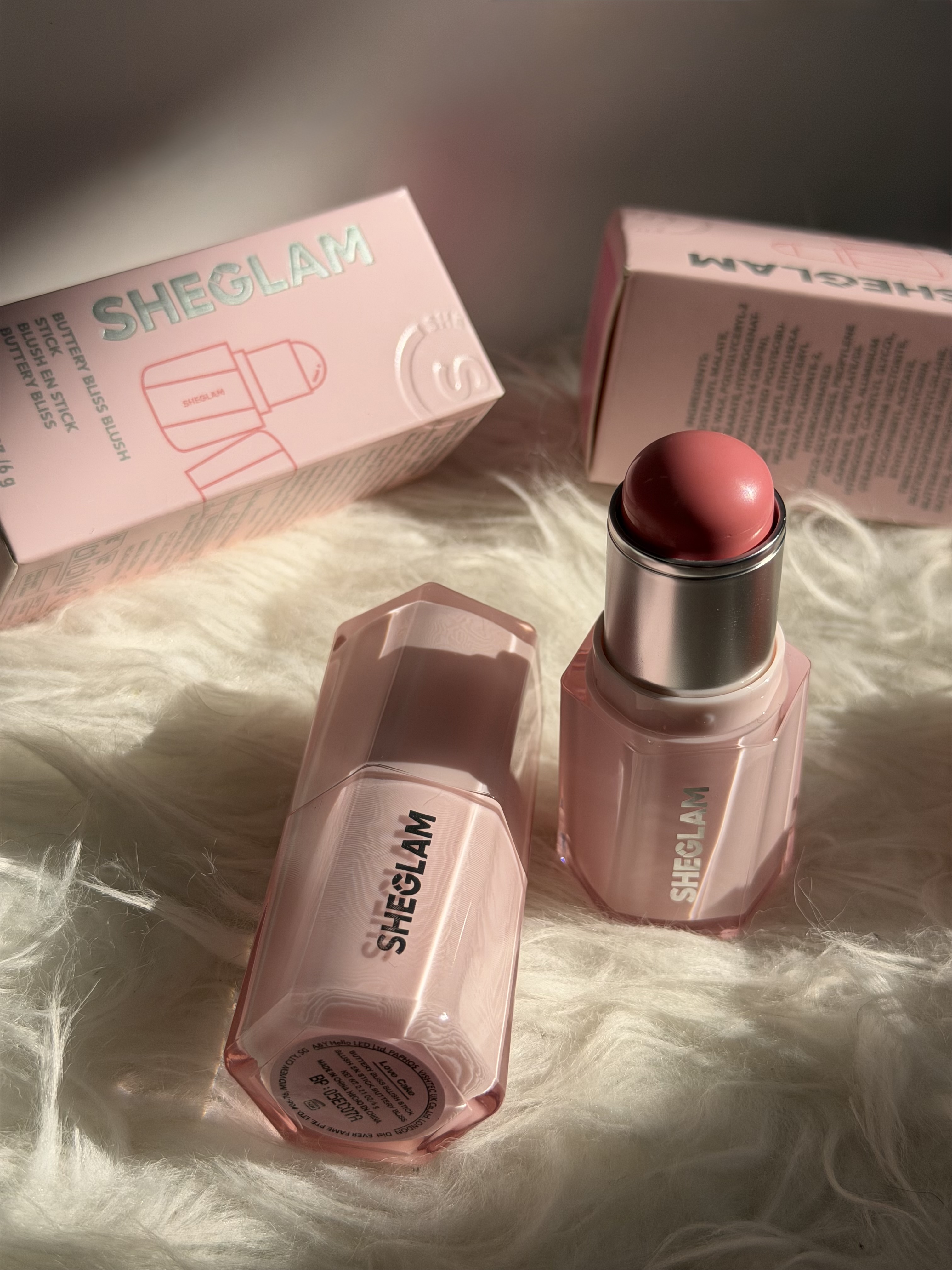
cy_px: 635
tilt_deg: -43.2
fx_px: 1760
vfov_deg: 39.7
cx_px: 476
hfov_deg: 30.3
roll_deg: -5.7
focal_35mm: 48
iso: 64
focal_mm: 6.76
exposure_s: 1/6024
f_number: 1.78
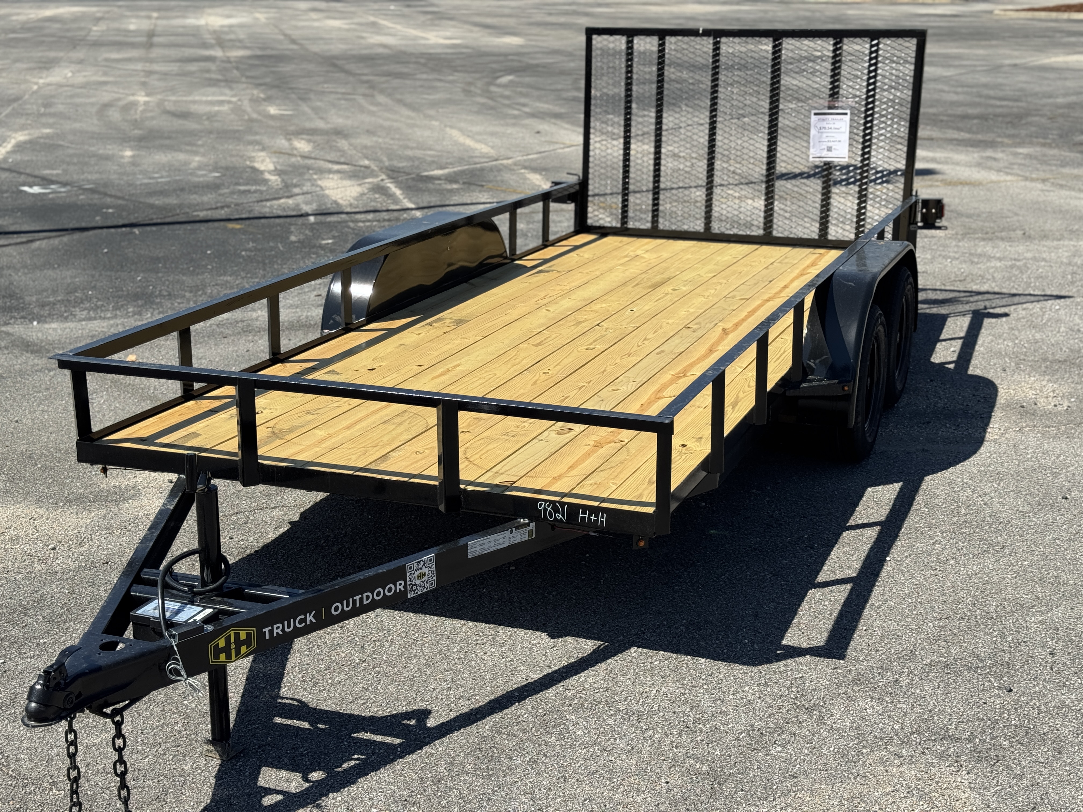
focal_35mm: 48
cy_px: 406
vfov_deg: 30.3
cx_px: 542
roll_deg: -1.0
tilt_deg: -17.4
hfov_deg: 39.7
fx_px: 1502
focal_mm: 6.76
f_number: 1.78
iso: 64
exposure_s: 1/4049
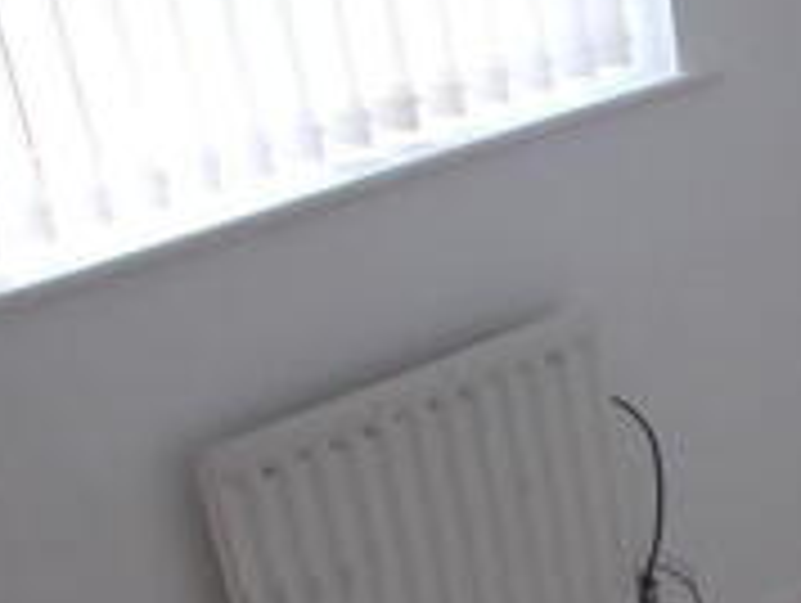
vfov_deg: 16.9
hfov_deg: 22.5
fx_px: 1970
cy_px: 659
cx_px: 704
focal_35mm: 85
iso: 80
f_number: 3.2
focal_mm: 4.6
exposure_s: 1/40
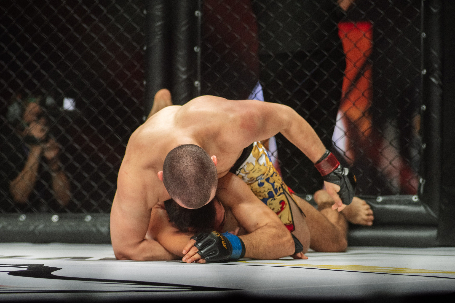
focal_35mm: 144
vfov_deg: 9.5
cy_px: 165
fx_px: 1821
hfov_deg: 14.2
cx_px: 229
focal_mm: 125
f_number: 4
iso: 2000
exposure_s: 1/1000
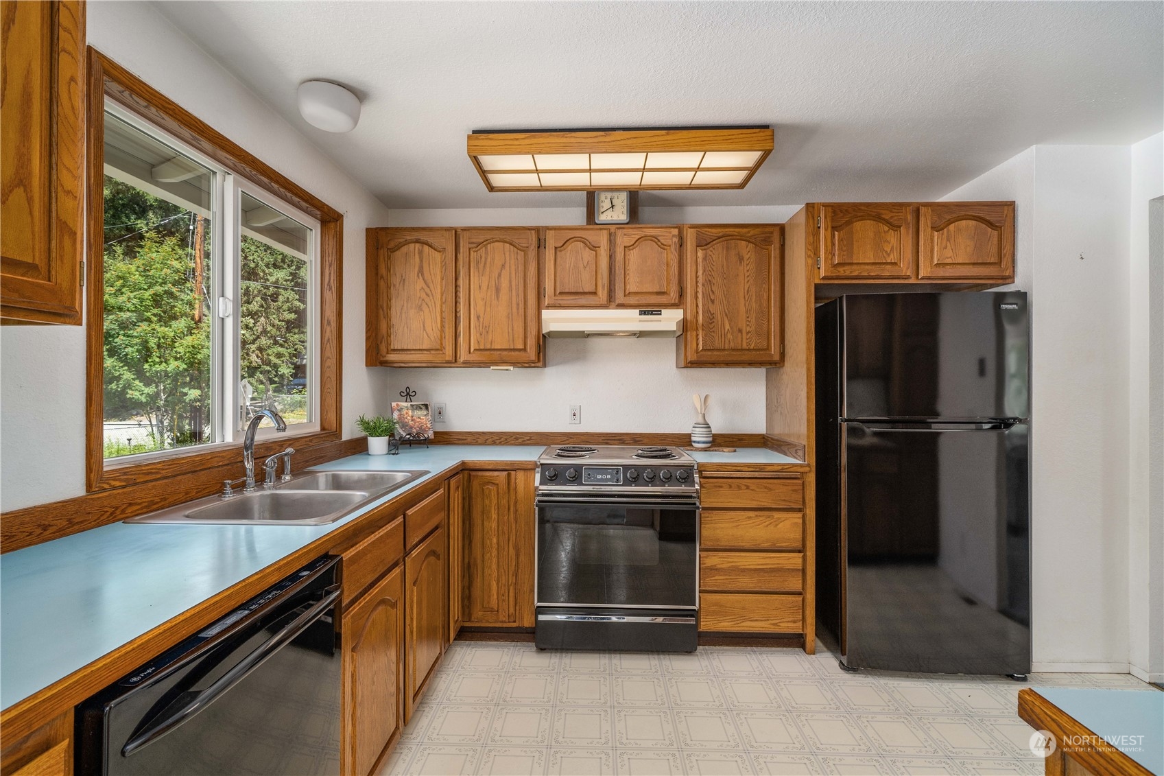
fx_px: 485
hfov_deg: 100.4
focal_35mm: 15
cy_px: 388
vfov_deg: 77.3
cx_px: 582
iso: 640
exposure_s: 1/30
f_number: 7.1
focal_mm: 15
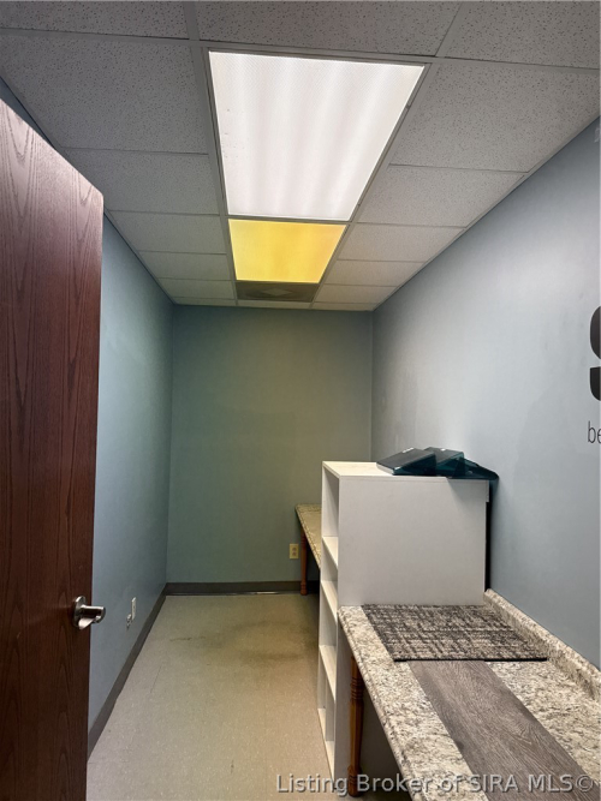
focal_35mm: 24
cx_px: 300
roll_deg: +0.2
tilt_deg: +1.5
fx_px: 556
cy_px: 400
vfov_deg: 71.6
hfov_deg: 56.8
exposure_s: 1/237
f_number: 1.78
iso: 160
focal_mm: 6.76
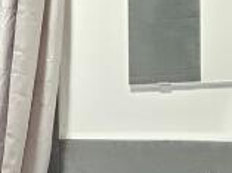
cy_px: 112
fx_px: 568
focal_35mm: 85
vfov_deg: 17.3
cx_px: -25
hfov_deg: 21.8
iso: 800
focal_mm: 2.2
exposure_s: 1/50
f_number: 2.2
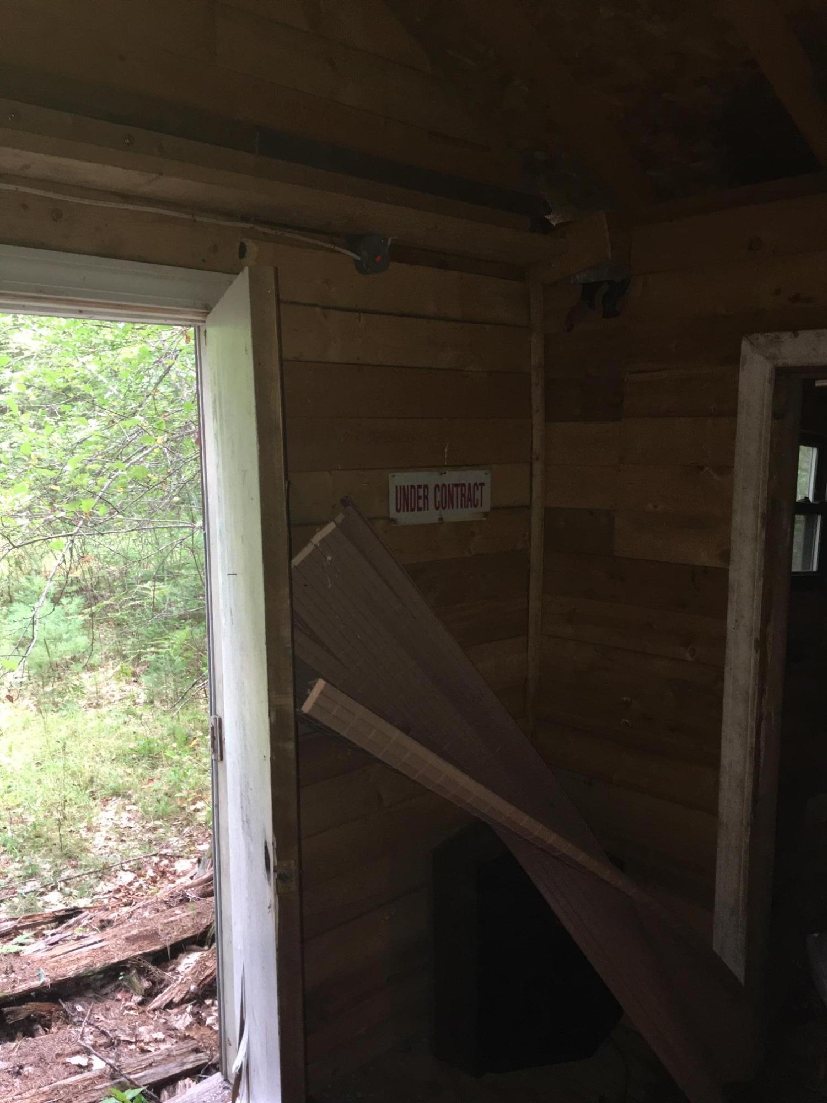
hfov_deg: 48.2
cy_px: 552
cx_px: 414
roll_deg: -0.2
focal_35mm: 29
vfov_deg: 61.7
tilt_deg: -6.4
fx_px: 924
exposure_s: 1/20
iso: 80
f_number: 2.2
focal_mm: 4.15
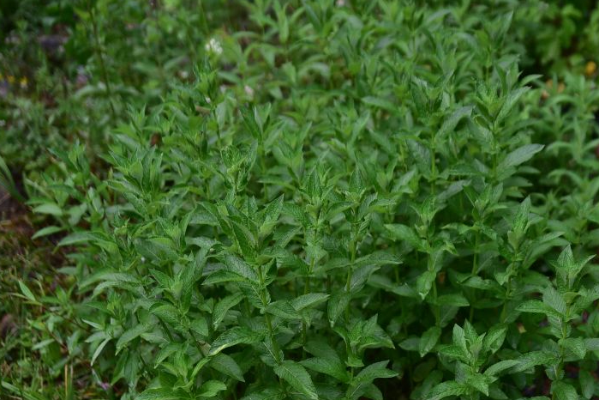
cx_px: 452
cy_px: 324
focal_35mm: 93
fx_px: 1547
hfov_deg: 21.7
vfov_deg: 14.6
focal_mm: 50
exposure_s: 1/125
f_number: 2.8
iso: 320
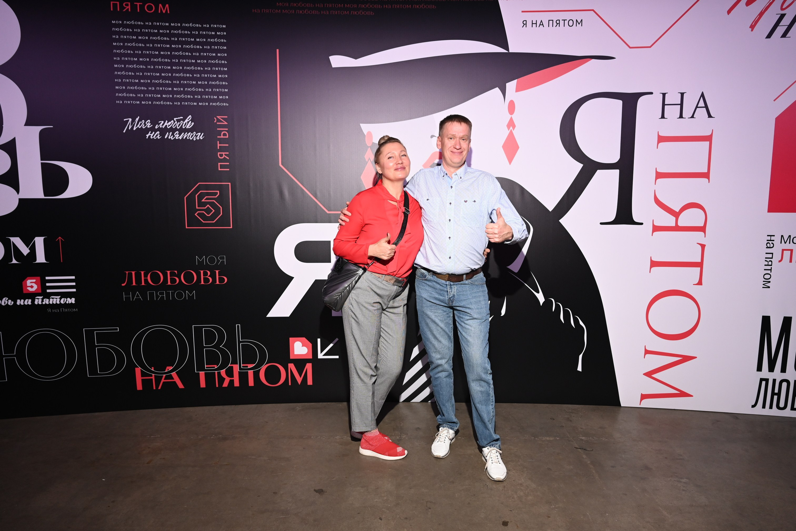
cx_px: 398
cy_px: 266
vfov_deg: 53.1
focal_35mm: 24
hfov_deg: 73.7
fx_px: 531
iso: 800
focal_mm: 24
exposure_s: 1/200
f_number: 5
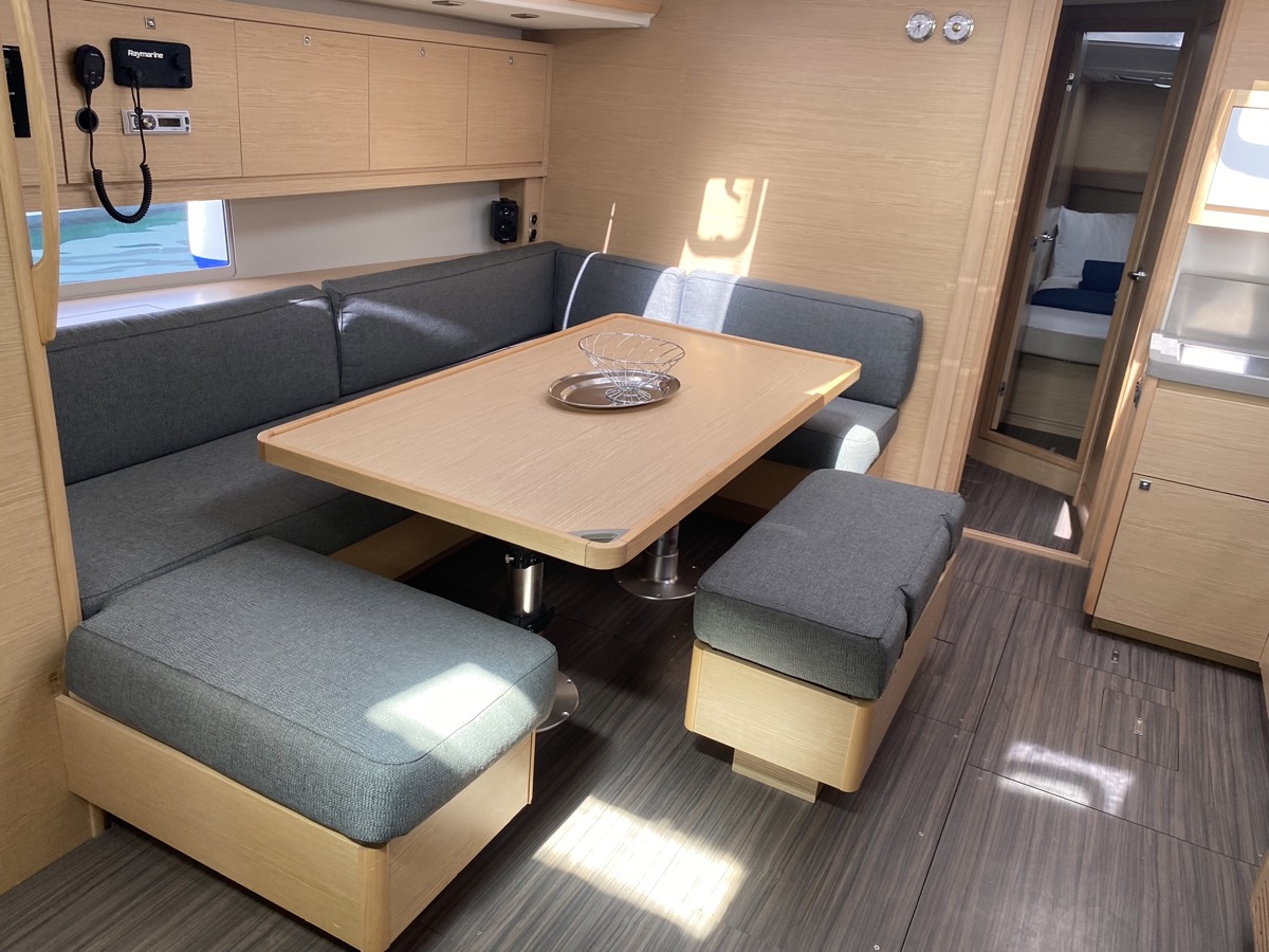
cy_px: 476
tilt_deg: -19.9
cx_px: 634
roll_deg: -4.7
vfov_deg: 53.1
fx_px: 953
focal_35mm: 26
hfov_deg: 67.3
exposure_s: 1/121
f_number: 1.8
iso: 80
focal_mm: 4.25
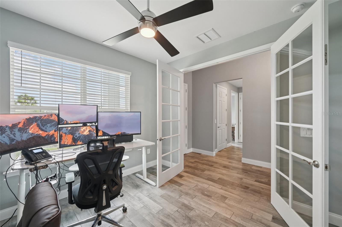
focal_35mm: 14
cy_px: 114
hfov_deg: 104.3
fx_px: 133
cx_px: 171
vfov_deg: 81.1
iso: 400
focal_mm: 14
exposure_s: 1/15
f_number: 8
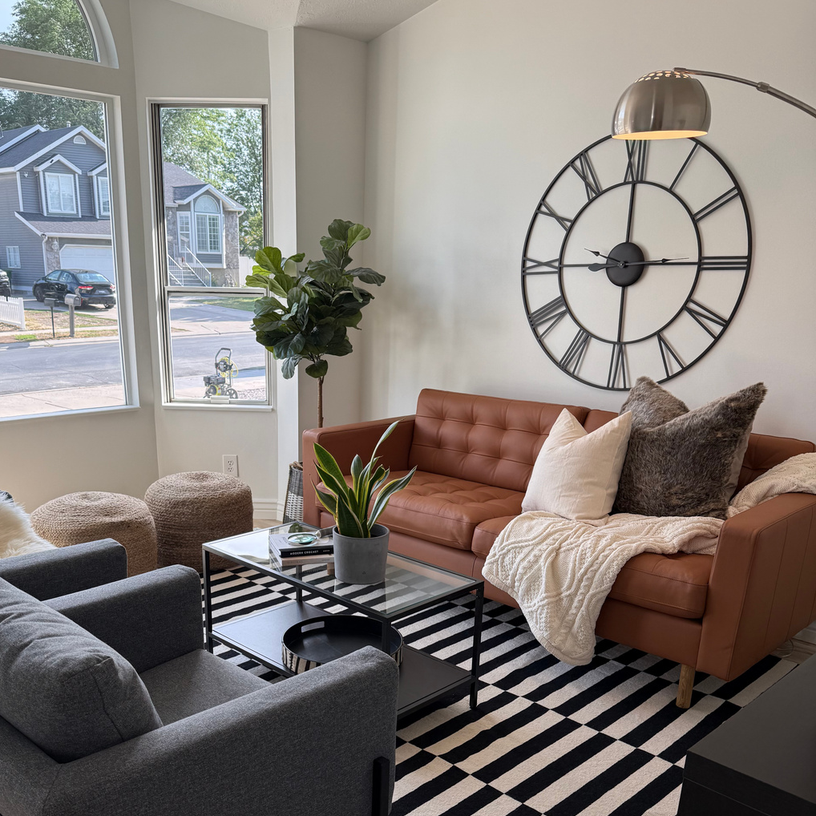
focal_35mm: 32
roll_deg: -1.1
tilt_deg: -18.4
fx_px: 853
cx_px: 355
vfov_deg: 50.0
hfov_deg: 51.0
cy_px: 557
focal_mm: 6.76
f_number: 1.78
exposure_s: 1/504
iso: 100
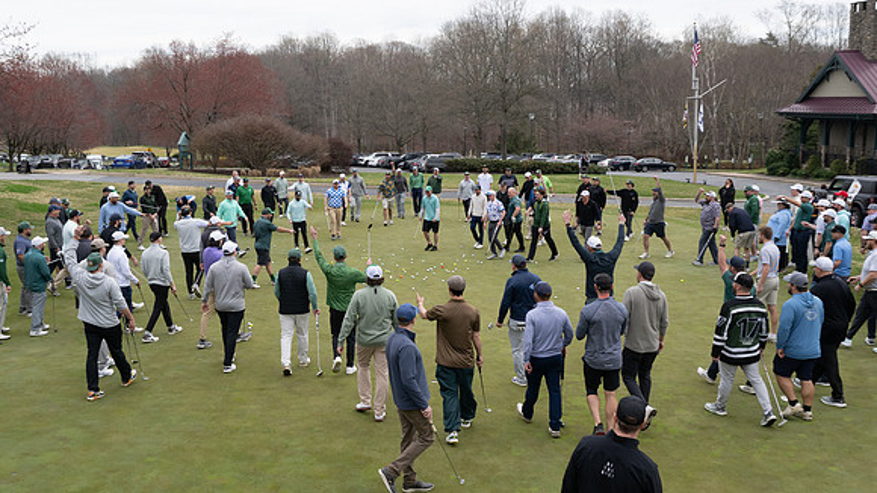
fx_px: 885
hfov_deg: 52.7
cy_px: 251
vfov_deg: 31.1
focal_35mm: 38
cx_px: 406
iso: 450
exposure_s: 1/320
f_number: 5.6
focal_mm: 25.5
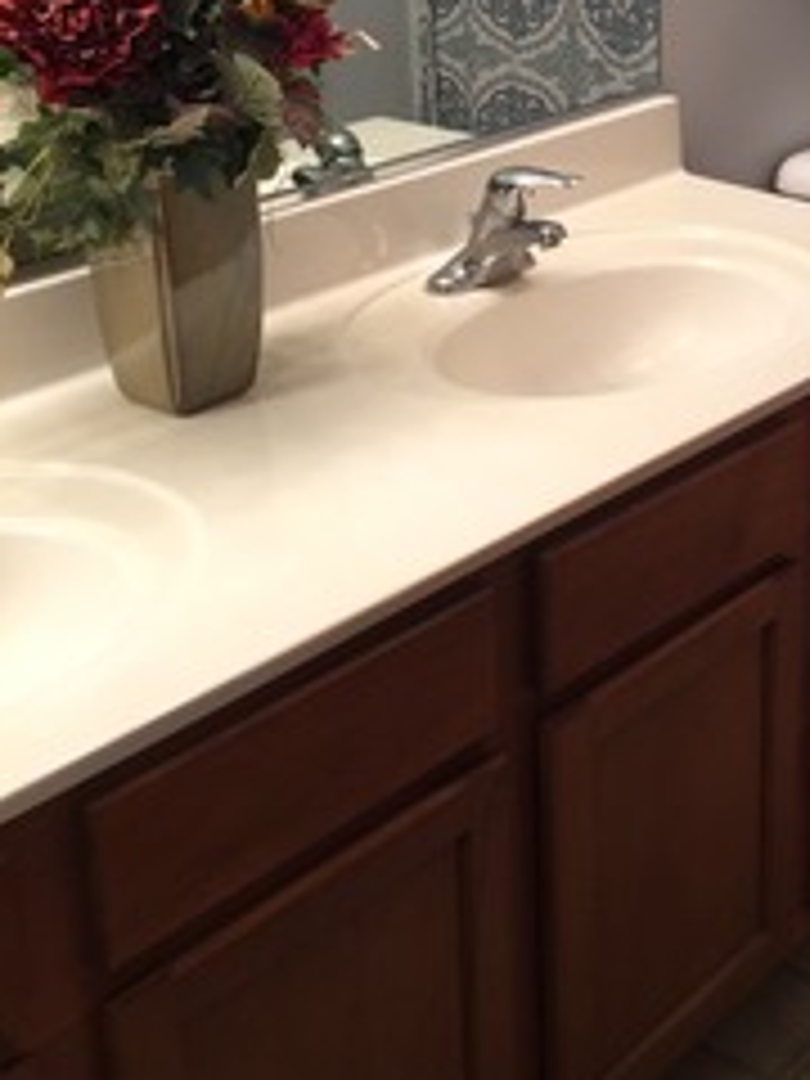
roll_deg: +0.0
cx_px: 806
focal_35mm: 58
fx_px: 1810
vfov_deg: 32.2
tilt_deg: -15.5
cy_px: 194
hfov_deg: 24.1
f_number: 2.2
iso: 32
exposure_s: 1/15
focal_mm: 4.15
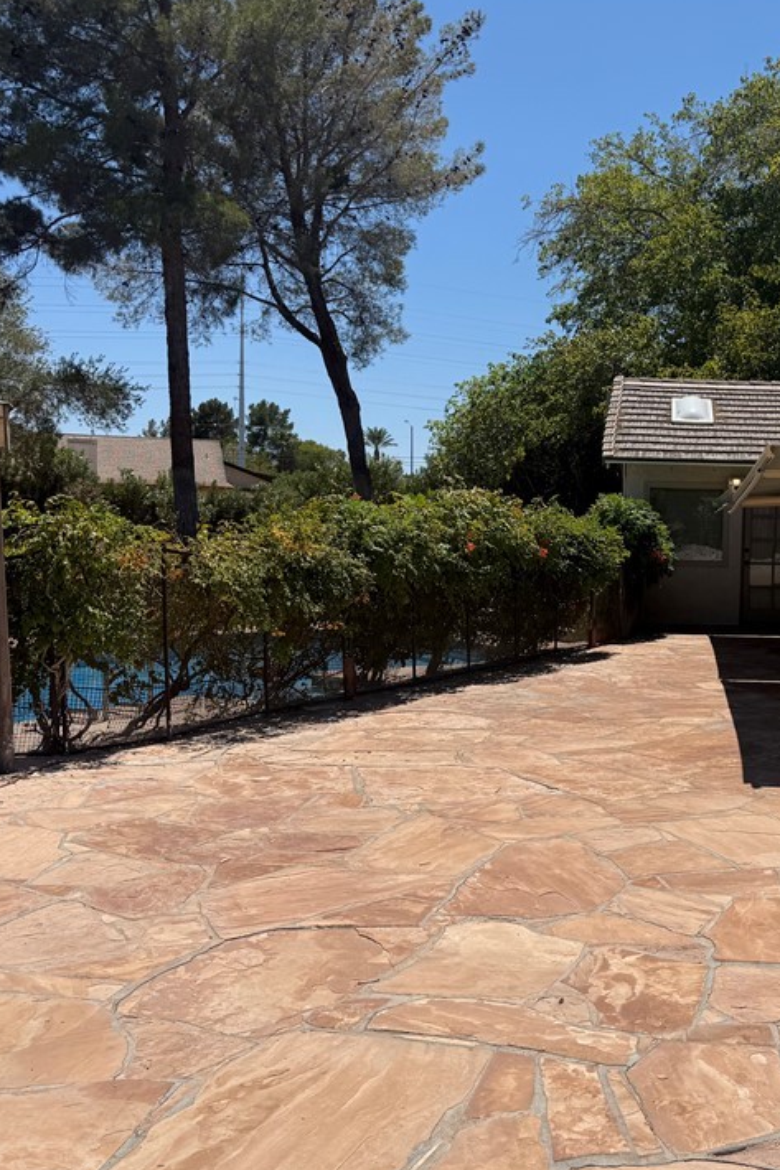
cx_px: 686
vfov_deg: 53.1
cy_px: 610
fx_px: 1170
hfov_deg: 35.0
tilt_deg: -4.8
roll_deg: -0.7
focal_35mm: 36
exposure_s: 1/7353
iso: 80
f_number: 1.78
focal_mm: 6.76
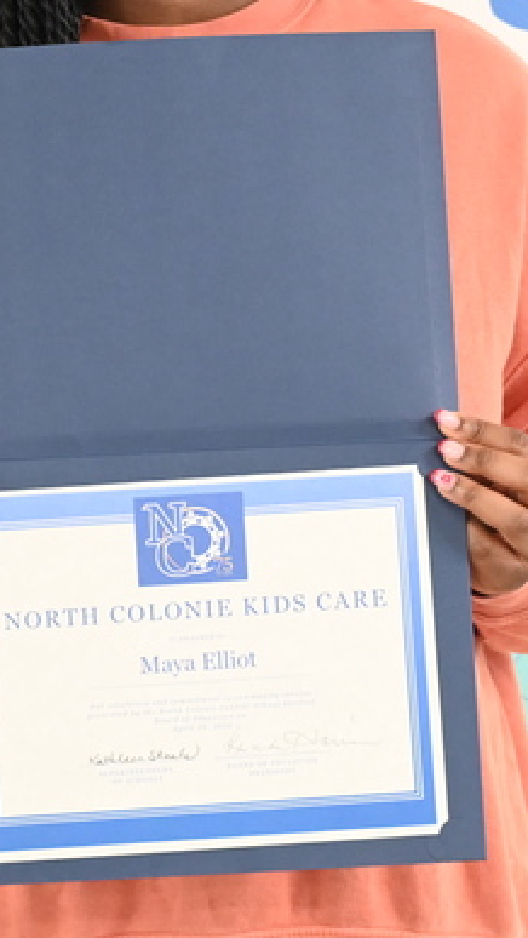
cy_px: 147
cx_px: 201
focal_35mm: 155
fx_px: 3854
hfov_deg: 7.8
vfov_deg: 13.8
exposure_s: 1/100
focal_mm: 56
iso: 3200
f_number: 4
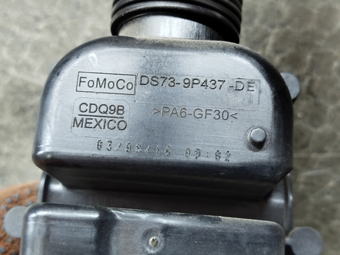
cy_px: 128
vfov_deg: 30.3
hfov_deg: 39.7
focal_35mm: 48
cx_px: 170
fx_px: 471
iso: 640
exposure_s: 1/25
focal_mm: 5.31
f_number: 1.7
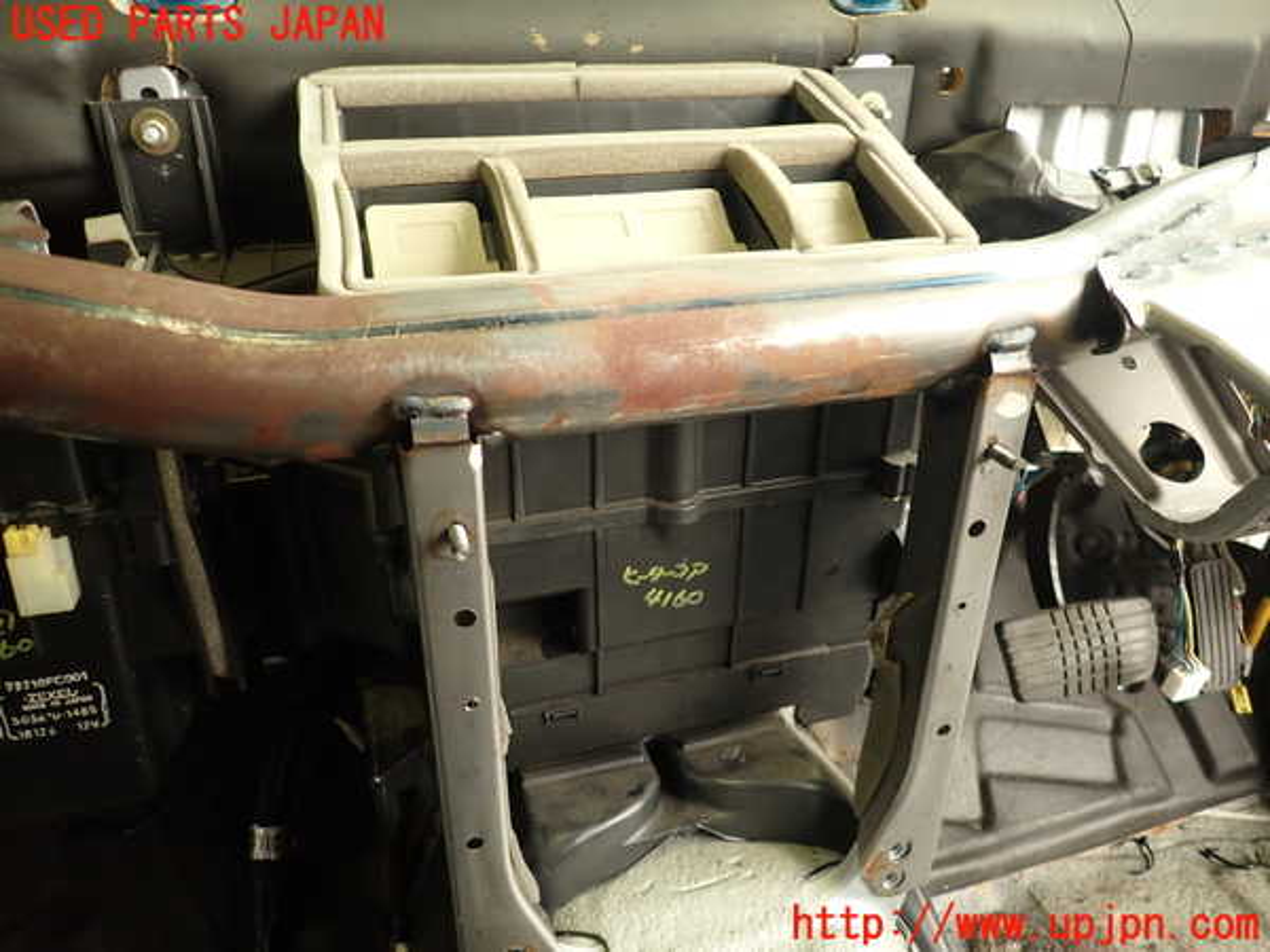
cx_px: 635
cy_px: 476
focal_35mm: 25
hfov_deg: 69.4
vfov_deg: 54.9
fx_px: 917
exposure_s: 1/60
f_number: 2
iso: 200
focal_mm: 4.5
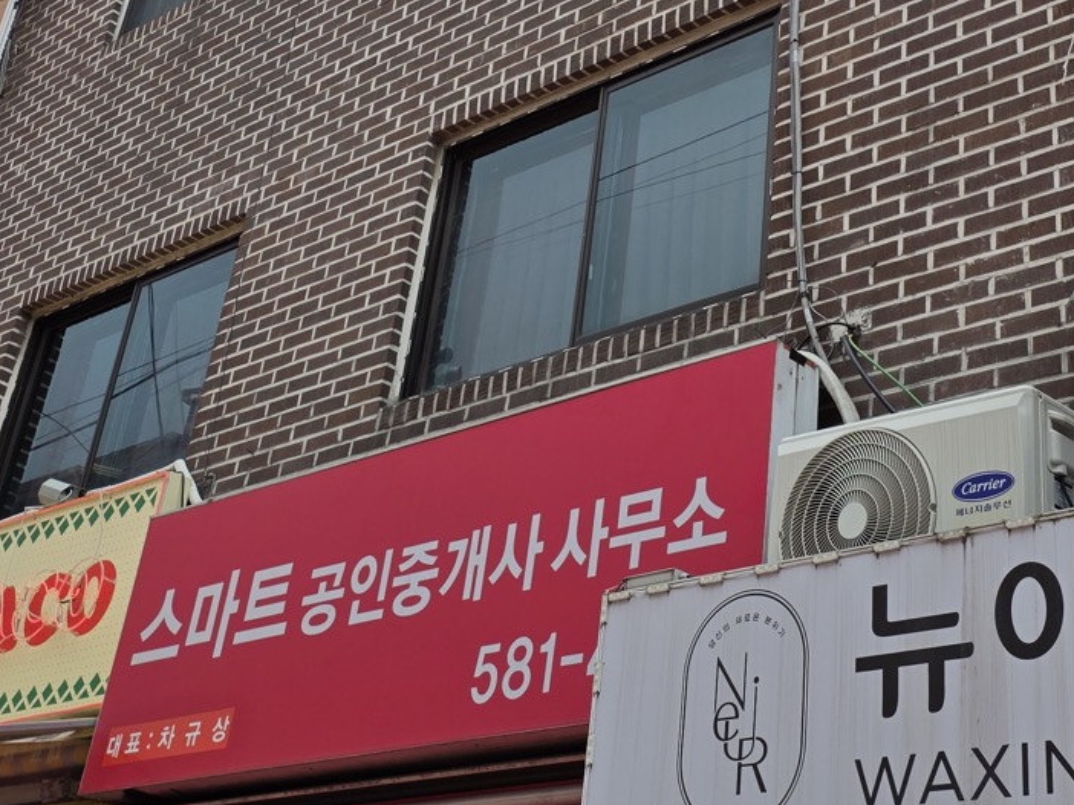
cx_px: 627
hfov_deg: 32.6
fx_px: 1830
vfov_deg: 24.3
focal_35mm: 59
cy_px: 118
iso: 80
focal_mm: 6.3
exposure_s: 1/5447
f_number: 1.7
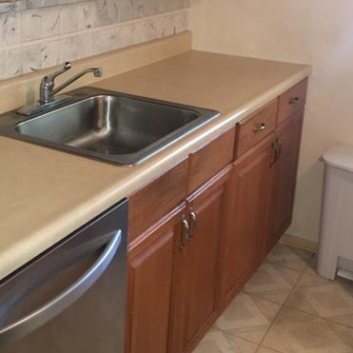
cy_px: 96
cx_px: 107
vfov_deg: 31.7
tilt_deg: -13.2
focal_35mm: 53
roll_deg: -2.3
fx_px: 611
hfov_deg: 31.8
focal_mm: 4.15
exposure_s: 1/16
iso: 64
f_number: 2.2
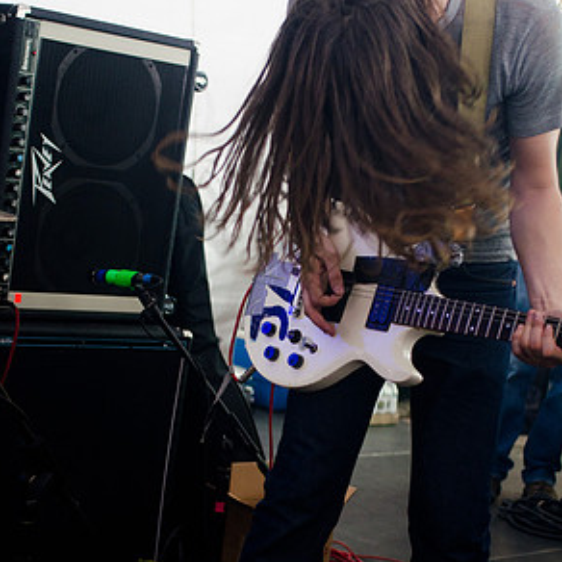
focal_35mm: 69
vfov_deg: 24.9
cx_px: 281
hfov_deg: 25.1
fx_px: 1261
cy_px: 400
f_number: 2.8
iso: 640
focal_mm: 35
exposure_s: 1/160
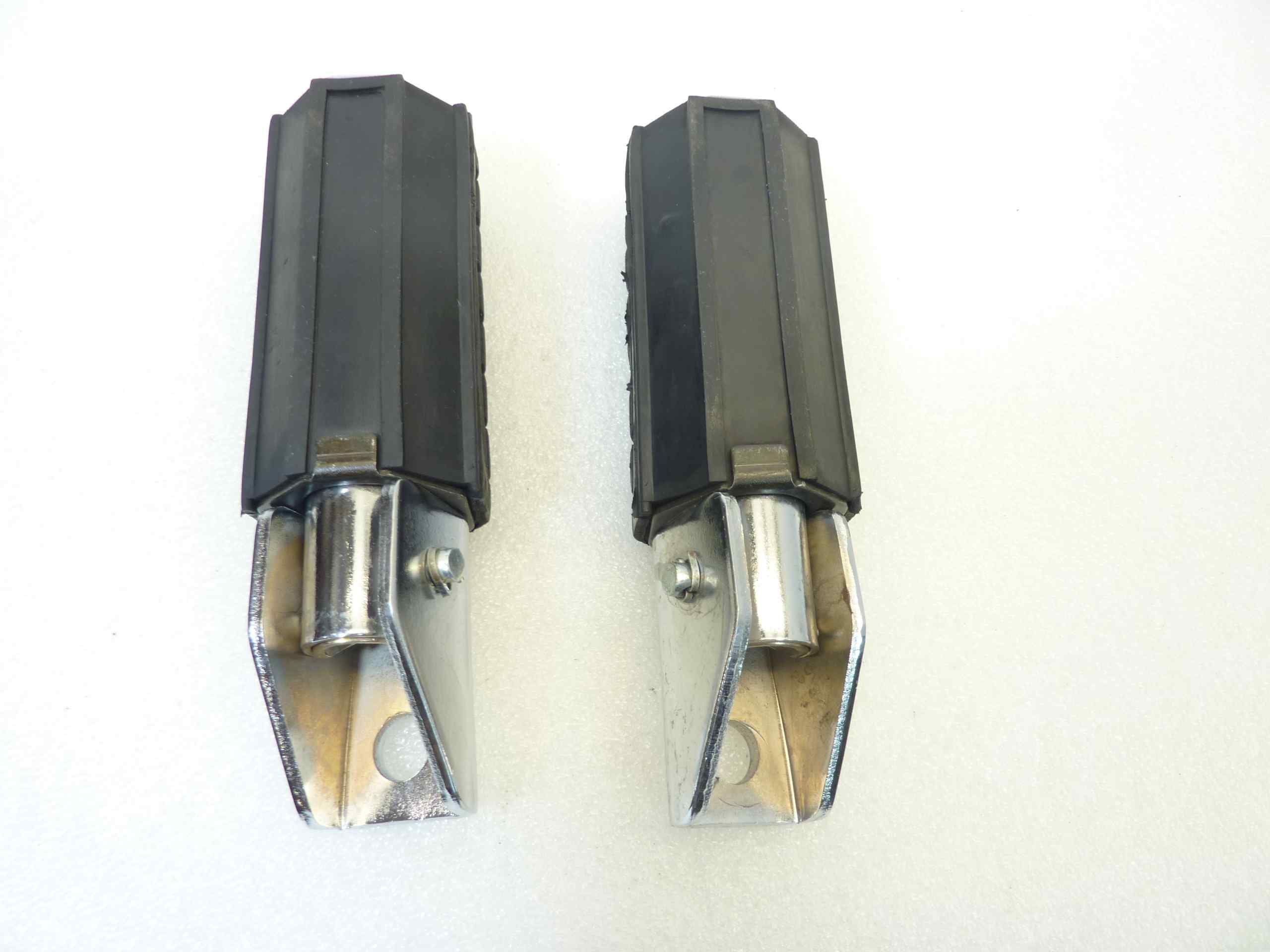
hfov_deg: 69.4
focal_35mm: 25
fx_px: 917
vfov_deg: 54.9
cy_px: 476
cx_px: 635
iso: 80
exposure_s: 1/15
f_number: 3.3
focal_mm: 4.1
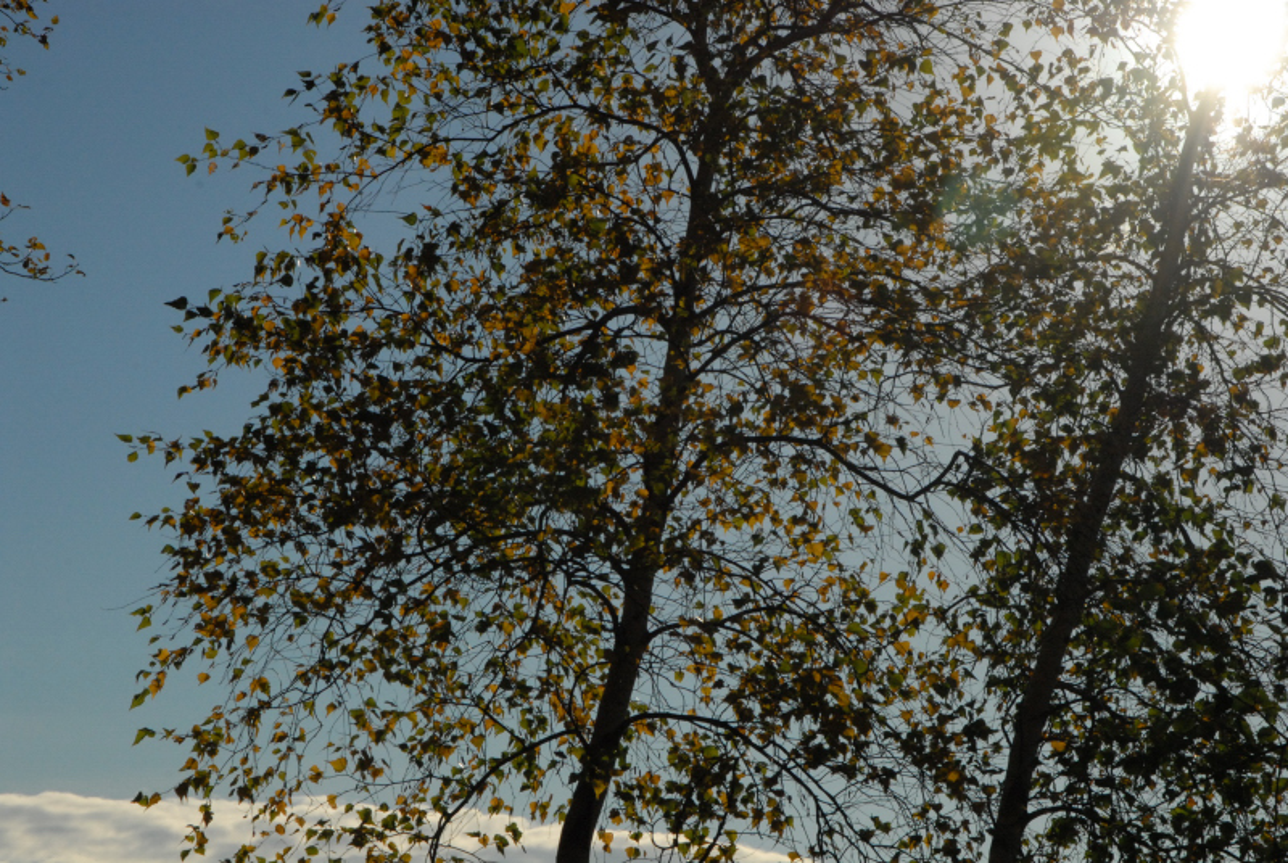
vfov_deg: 13.1
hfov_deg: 19.4
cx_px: 644
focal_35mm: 105
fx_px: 3762
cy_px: 432
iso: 800
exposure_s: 1/1600
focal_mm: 70
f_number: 20
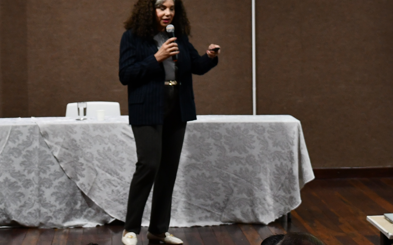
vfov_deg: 10.6
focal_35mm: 123
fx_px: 1317
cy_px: 31
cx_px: 193
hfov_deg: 17.0
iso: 1250
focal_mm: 36
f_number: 2.8
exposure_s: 1/125
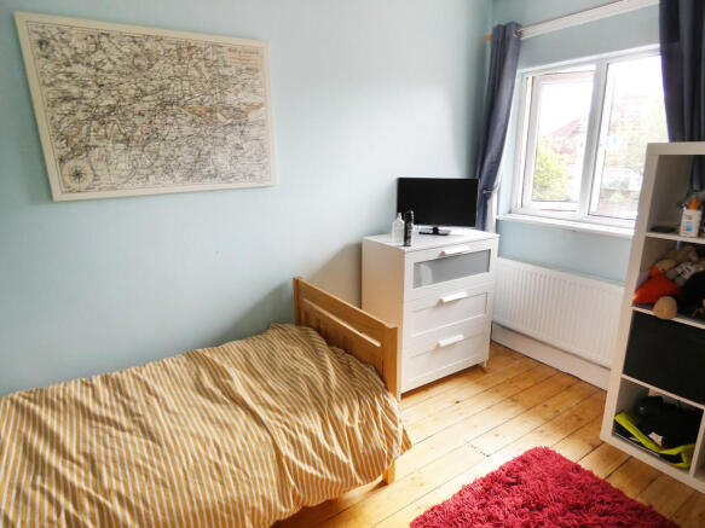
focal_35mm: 20
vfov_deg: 66.0
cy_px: 264
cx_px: 352
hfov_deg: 81.8
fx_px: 407
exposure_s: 1/60
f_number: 2.8
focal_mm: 3.6
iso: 100
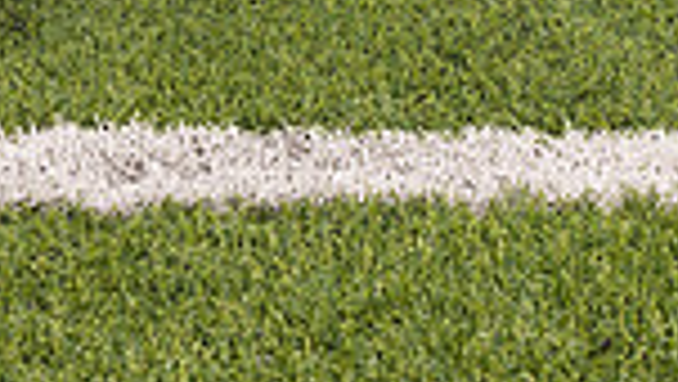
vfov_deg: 7.8
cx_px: 287
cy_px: -557
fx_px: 2589
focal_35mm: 144
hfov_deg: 14.9
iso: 125
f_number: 7.1
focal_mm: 46
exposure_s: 1/320
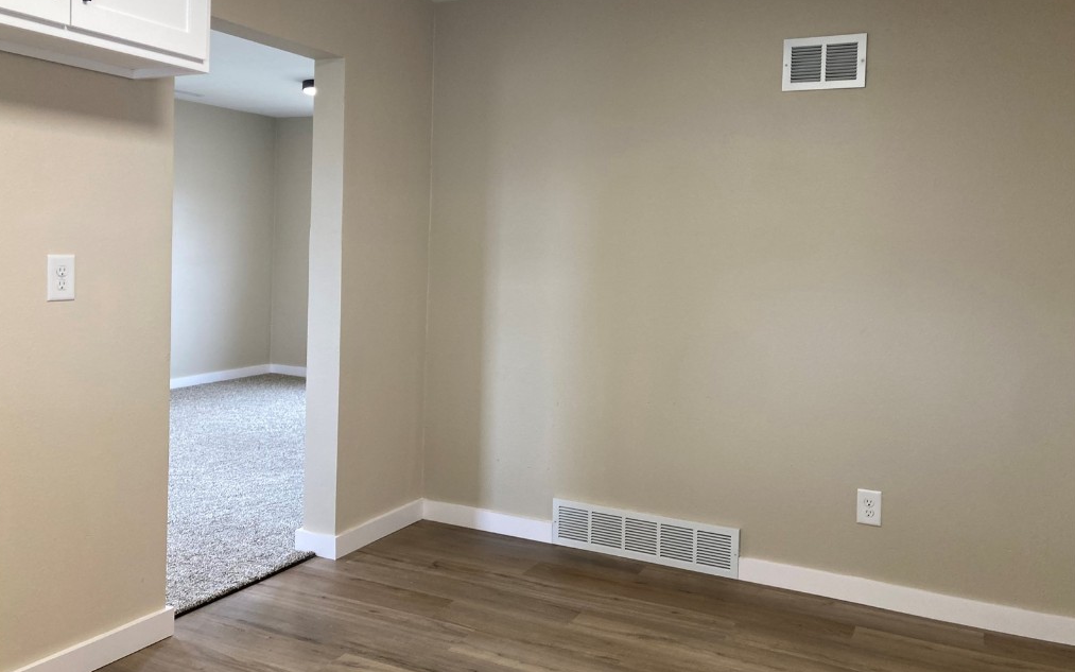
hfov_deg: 62.9
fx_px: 879
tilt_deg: +0.7
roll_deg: -2.3
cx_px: 536
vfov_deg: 41.7
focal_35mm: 30
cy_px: 275
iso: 64
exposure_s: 1/60
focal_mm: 3.99
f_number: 1.8
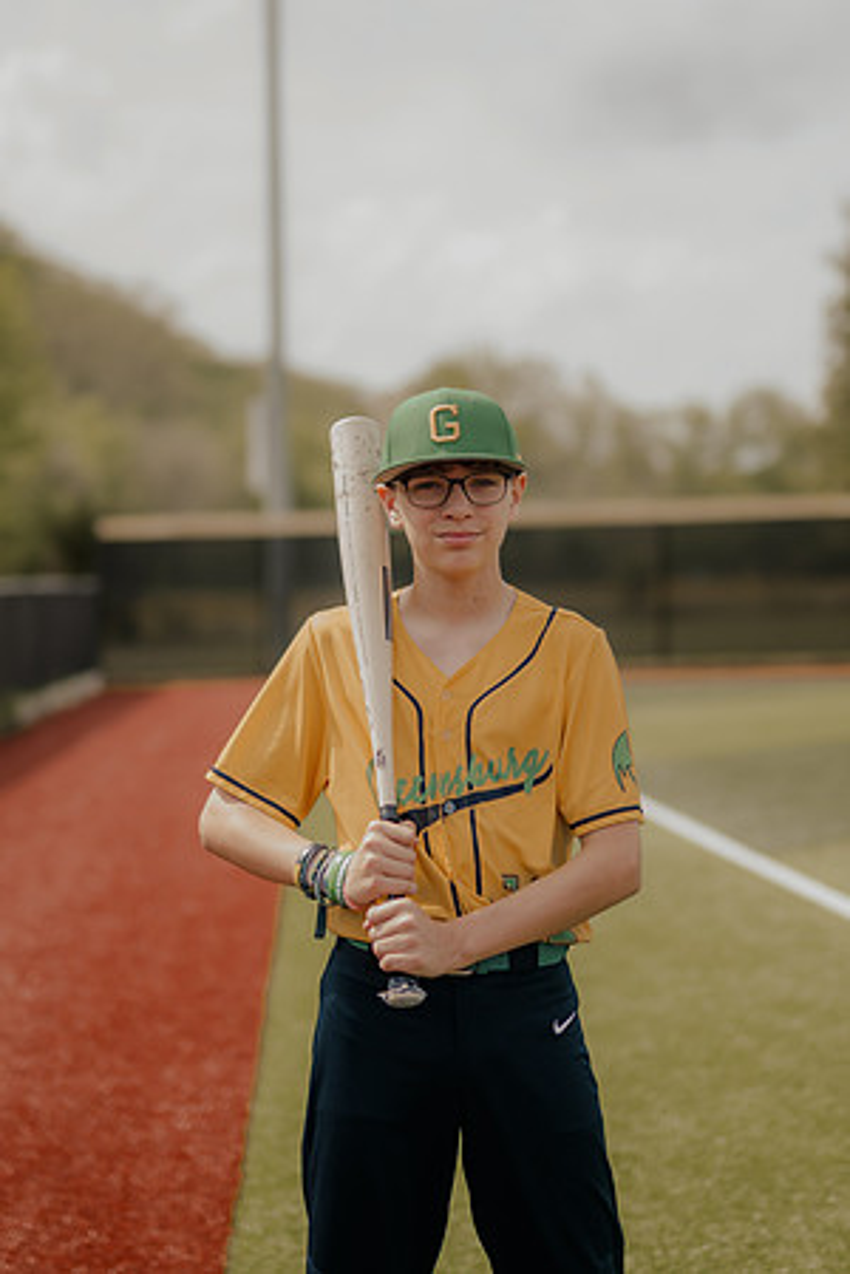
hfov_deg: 18.2
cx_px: 425
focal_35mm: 75
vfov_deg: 27.0
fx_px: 2656
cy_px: 637
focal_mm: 50
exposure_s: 1/2500
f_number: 1.4
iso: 125
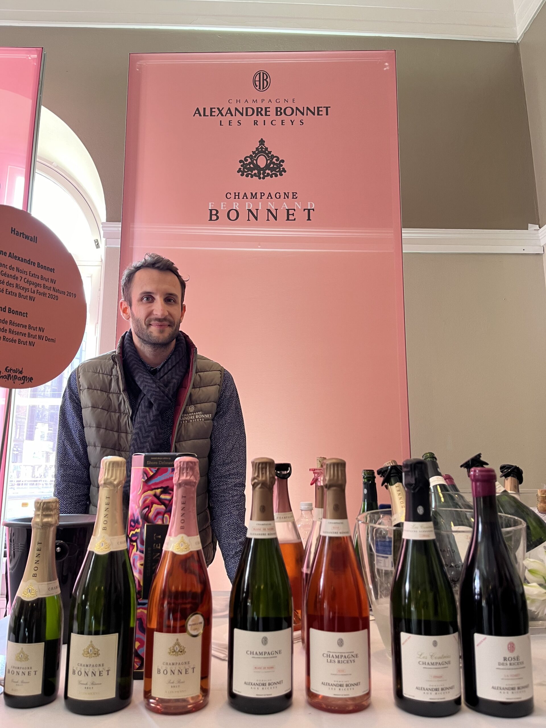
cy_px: 364
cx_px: 273
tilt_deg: +11.4
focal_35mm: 26
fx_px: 547
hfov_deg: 53.1
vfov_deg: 67.3
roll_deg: +0.1
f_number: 1.6
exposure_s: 1/50
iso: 100
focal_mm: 5.1
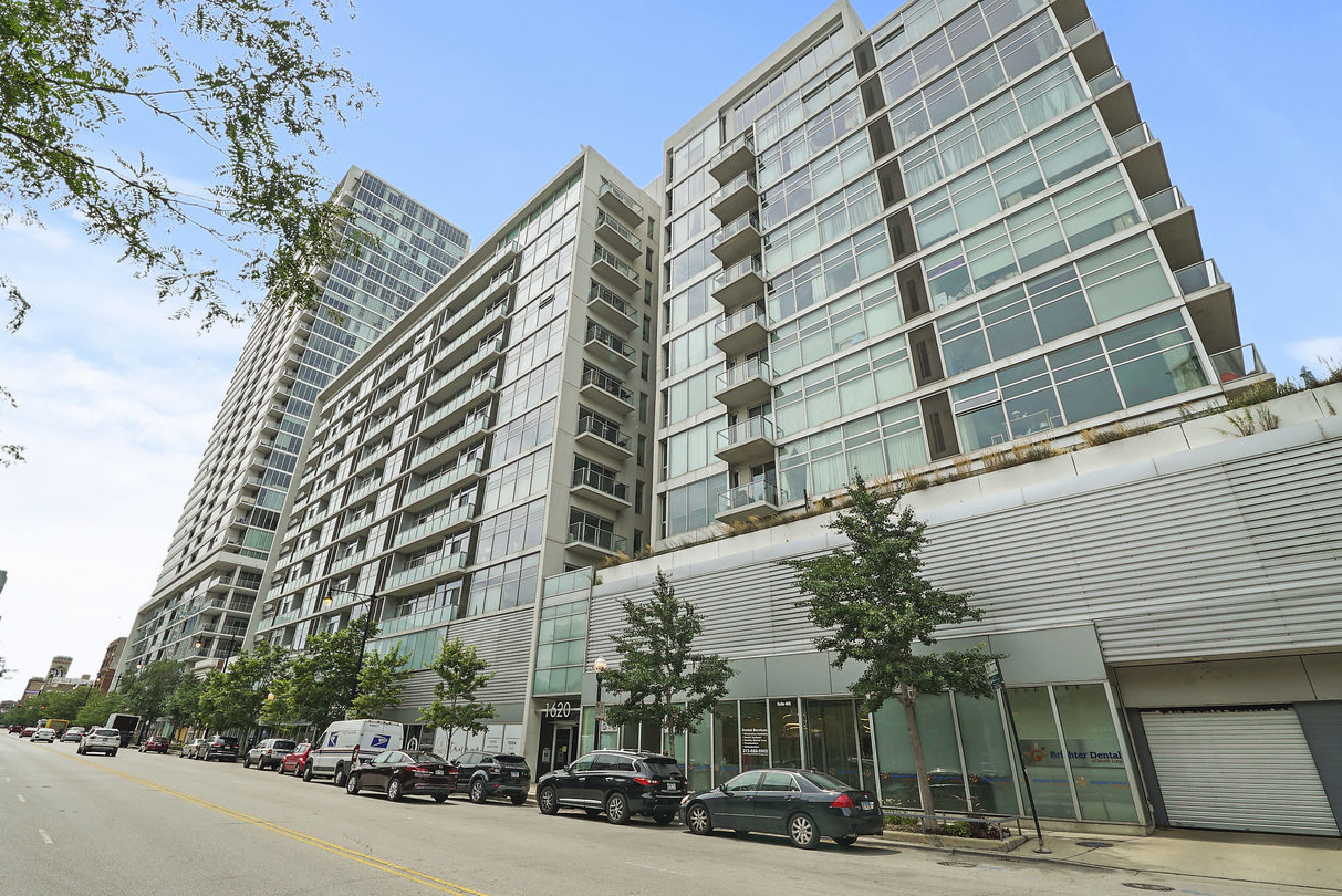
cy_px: 458
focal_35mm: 16
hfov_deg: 96.7
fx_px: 597
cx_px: 670
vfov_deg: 73.8
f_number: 11
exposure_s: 1/160
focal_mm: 12
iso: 100
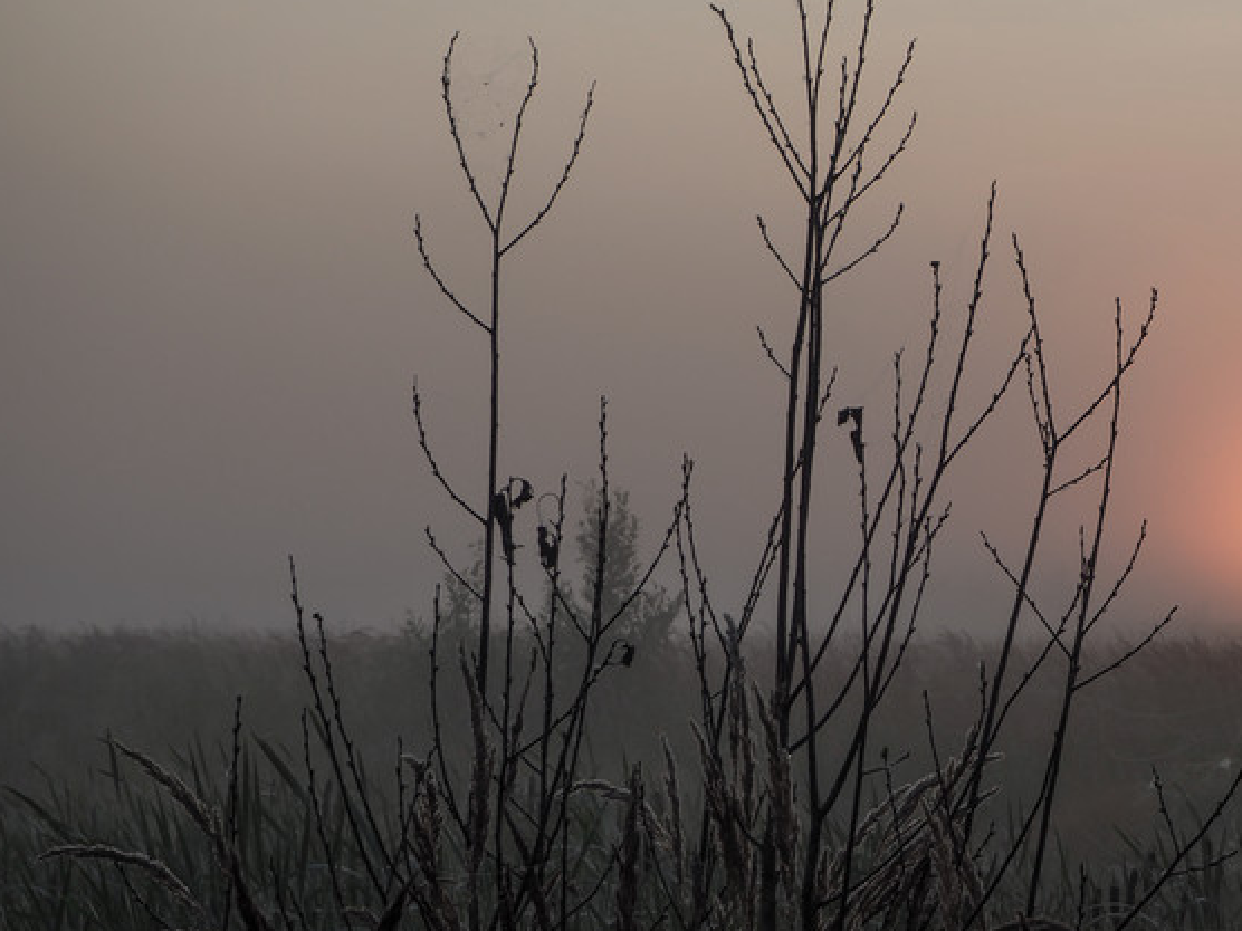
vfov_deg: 10.9
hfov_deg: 14.4
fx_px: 4880
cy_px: 586
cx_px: 958
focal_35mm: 136
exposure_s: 1/160
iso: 200
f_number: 7.1
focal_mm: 42
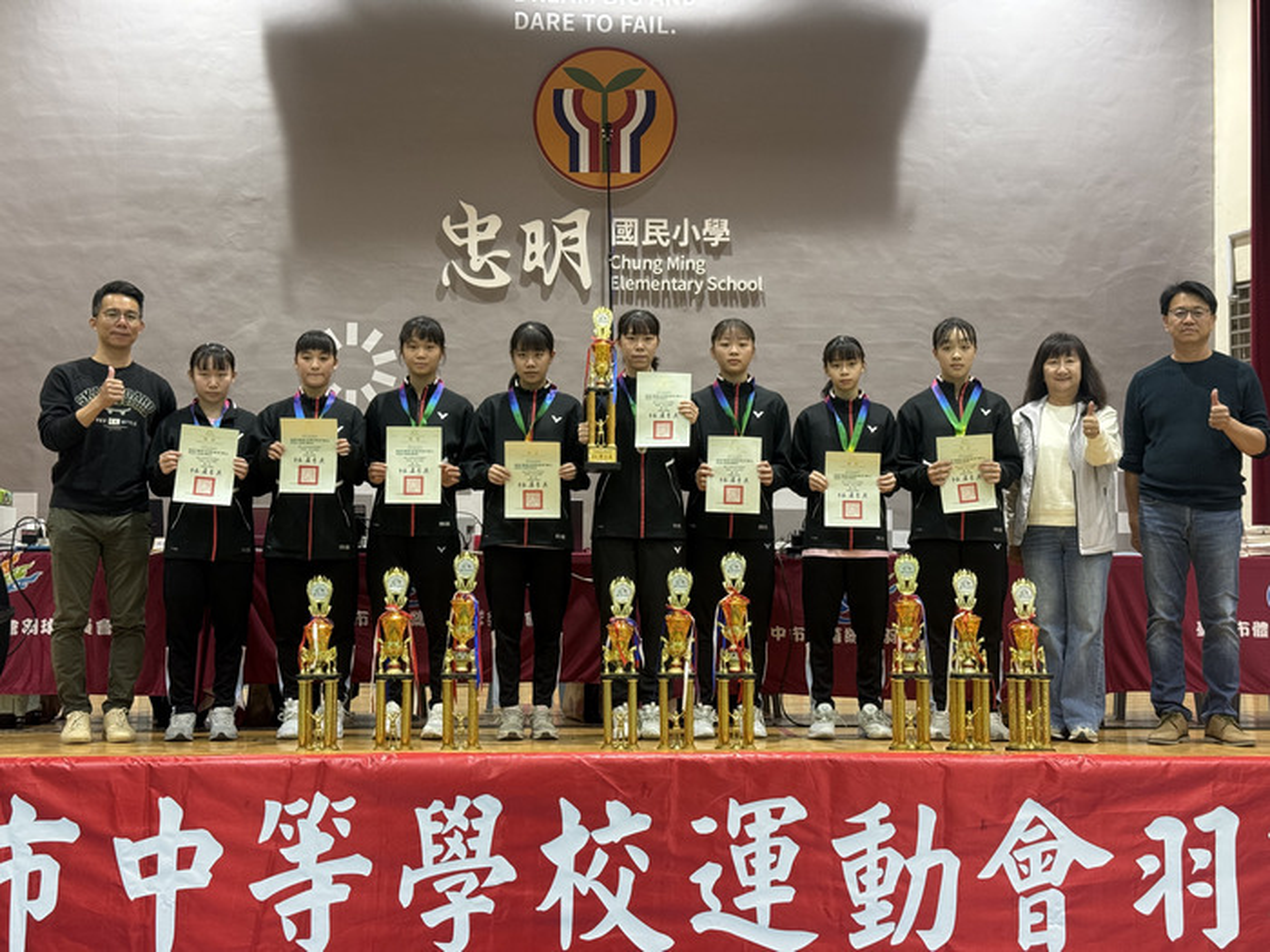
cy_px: 476
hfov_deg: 39.7
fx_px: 1761
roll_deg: -0.7
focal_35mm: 48
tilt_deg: +4.0
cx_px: 635
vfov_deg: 30.3
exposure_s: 1/60
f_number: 1.78
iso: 125
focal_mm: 6.76
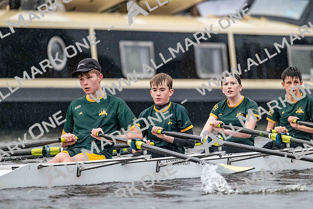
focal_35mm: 400
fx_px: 3478
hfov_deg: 5.2
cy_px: 104
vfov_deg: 3.4
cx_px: 156
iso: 8000
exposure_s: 1/2000
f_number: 4.5
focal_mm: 400
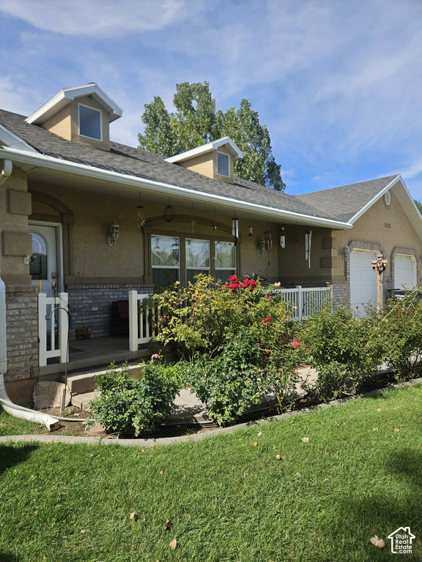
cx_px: 211
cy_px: 281
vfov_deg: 73.9
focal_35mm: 23
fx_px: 374
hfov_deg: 58.9
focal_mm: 5.4
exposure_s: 1/1610
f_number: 1.8
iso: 25
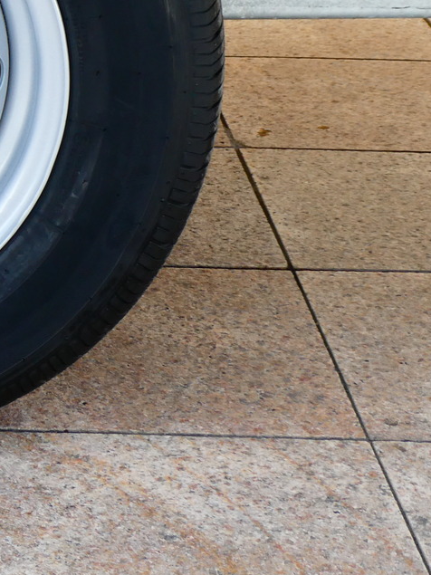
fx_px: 2092
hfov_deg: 11.3
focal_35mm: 126
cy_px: 43
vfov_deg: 15.4
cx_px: -218
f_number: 4.1
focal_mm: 9
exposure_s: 1/80
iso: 80
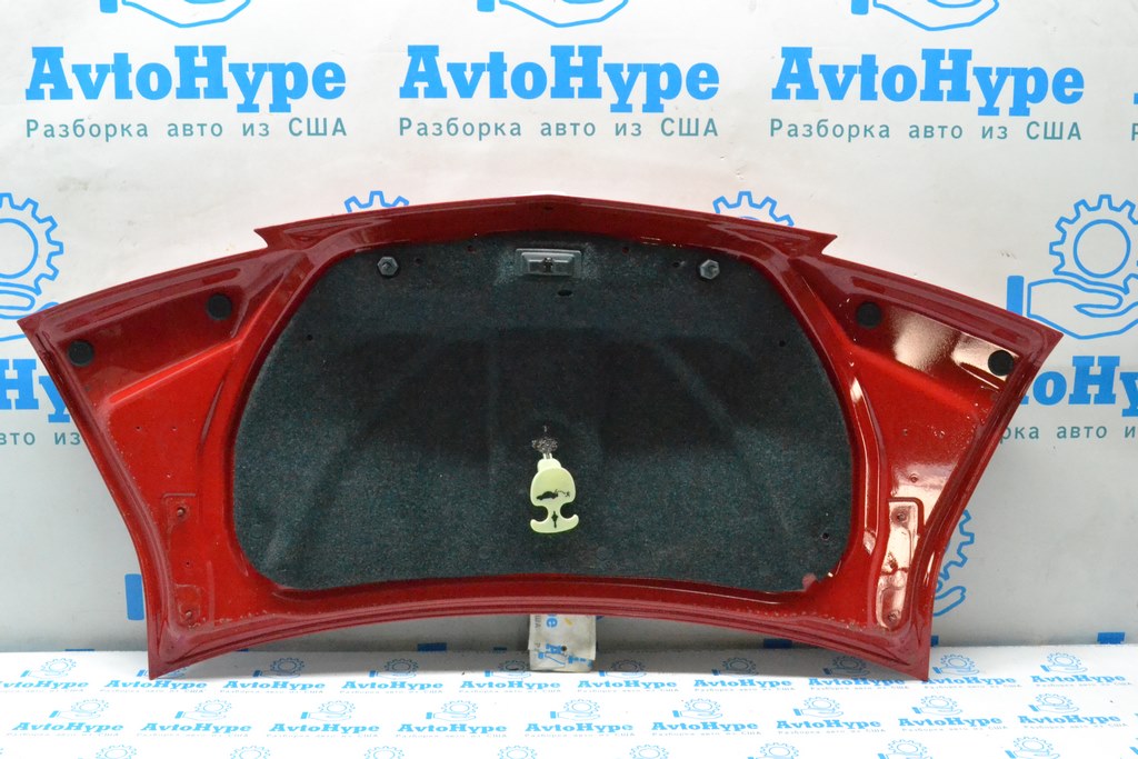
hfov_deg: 49.5
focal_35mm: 39
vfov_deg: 34.2
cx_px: 569
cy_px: 380
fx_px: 1233
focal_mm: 26
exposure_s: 1/100
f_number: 10
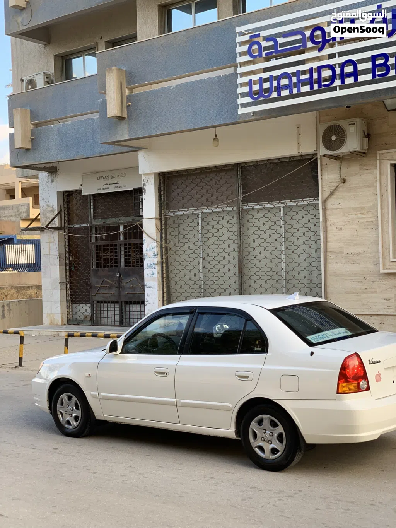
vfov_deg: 36.8
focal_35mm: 52
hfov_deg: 28.0
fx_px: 793
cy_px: 264
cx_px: 198
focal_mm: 6
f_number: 2.4
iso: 25
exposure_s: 1/122
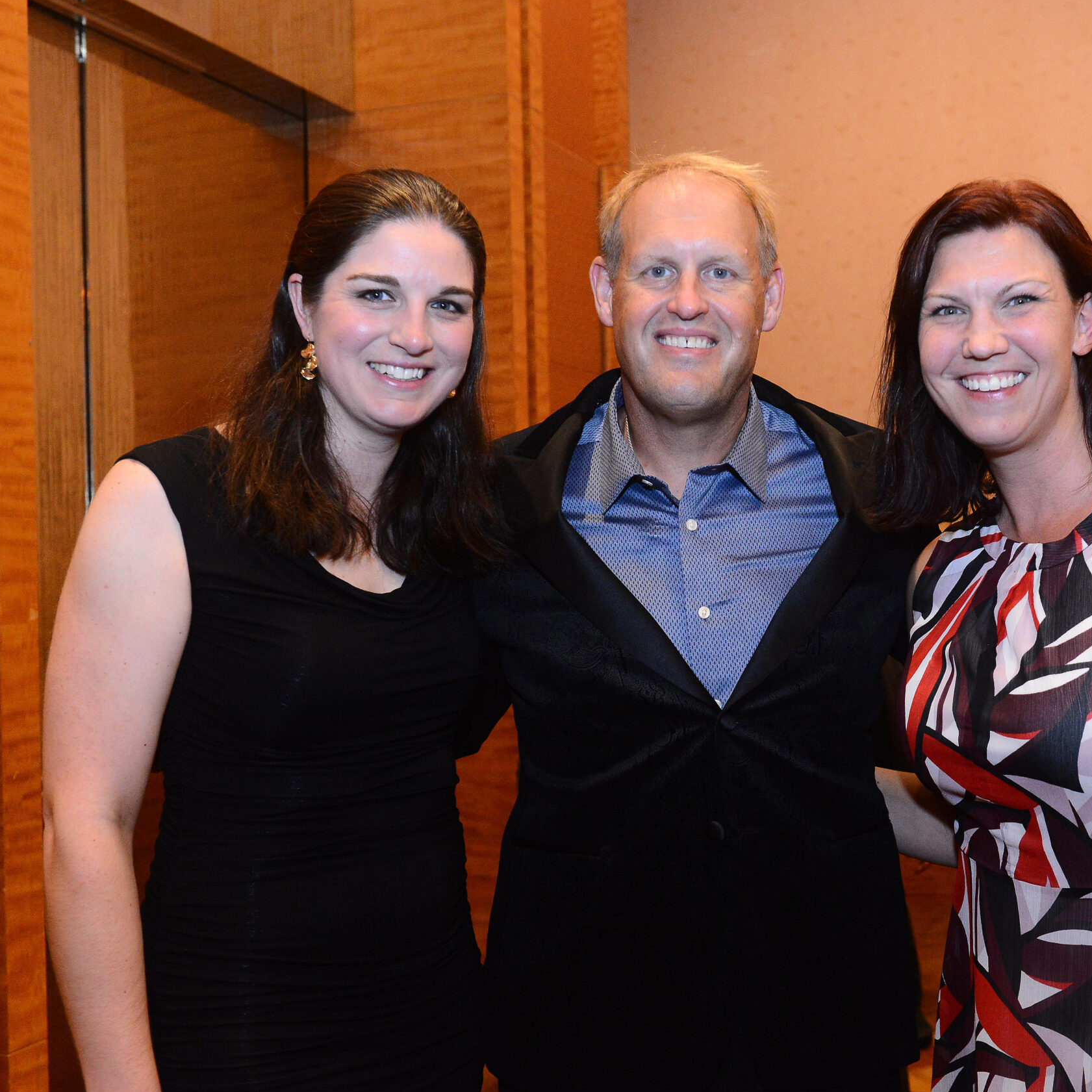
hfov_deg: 38.1
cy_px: 552
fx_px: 1570
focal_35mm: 44
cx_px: 686
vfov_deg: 38.3
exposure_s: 1/125
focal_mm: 34
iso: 3200
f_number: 5
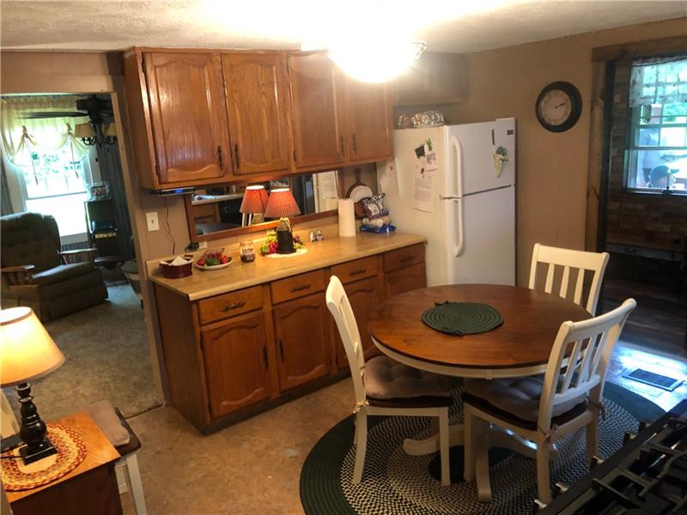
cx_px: 344
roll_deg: +6.2
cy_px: 258
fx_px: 556
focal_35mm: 28
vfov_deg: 49.7
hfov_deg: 63.4
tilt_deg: -17.0
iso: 100
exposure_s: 1/13
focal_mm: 3.99
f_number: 1.8
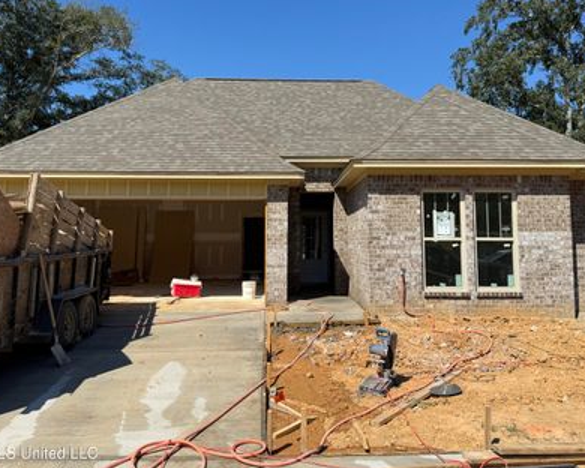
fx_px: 519
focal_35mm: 30
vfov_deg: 48.3
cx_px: 306
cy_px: 197
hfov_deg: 58.7
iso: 80
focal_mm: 6.76
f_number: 1.78
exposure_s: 1/5814
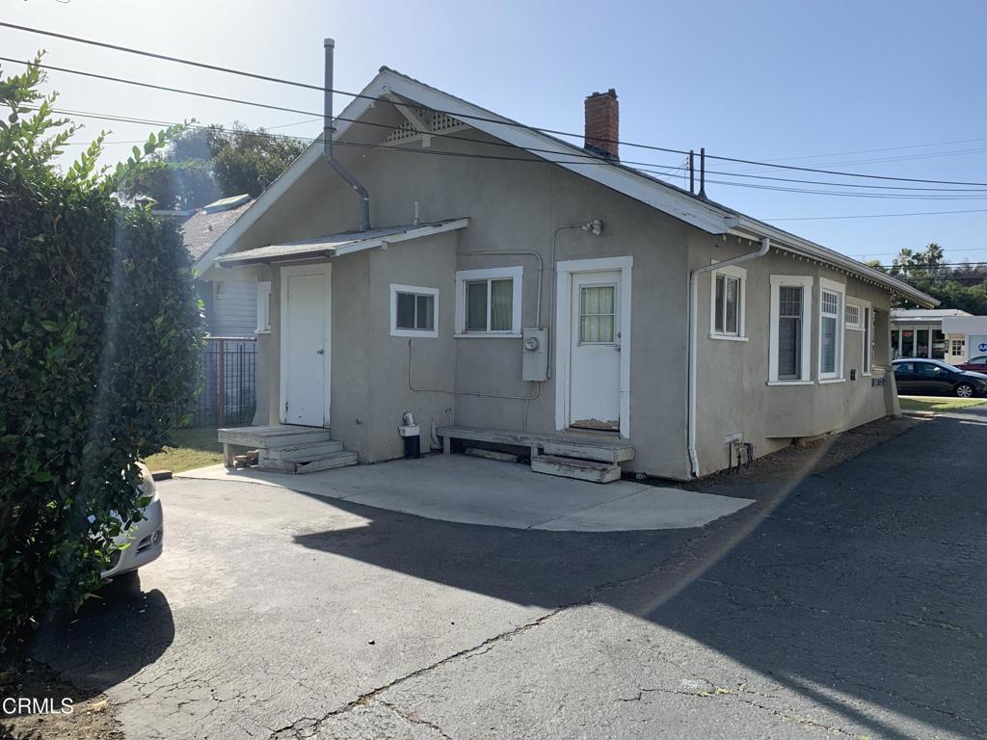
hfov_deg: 67.3
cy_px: 370
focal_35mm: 26
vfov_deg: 53.1
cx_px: 494
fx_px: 741
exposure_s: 1/1779
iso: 25
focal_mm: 4.25
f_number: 1.8
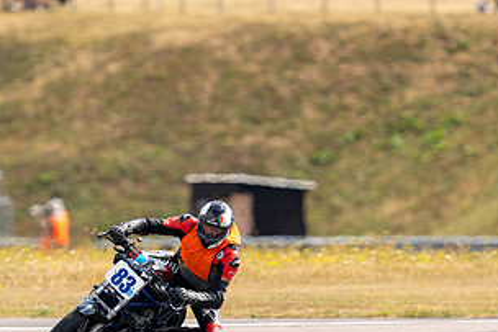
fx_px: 11957
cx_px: 222
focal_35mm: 864
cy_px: 284
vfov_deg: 1.6
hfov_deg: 2.4
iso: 50
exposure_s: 1/500
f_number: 3.5
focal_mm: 400
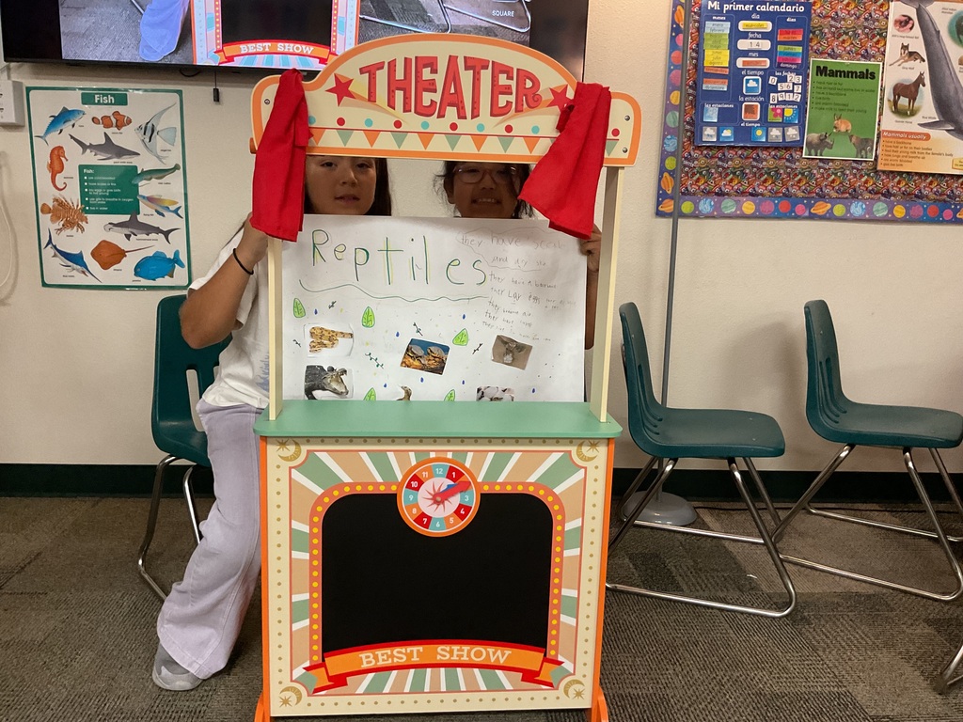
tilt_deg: -12.3
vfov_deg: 48.2
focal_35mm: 29
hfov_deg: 61.7
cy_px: 361
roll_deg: -1.9
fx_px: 807
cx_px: 482
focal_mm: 3
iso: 200
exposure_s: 1/60
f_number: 1.8
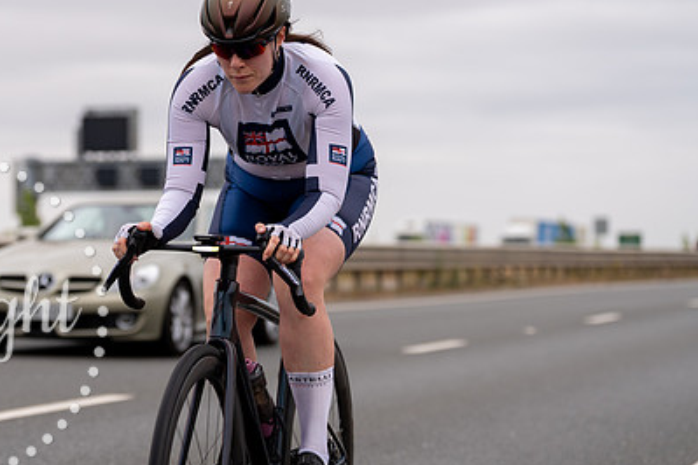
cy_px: 225
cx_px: 215
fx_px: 2365
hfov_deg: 16.7
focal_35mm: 122
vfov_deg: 11.2
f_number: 3.2
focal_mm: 84
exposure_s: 1/800
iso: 100
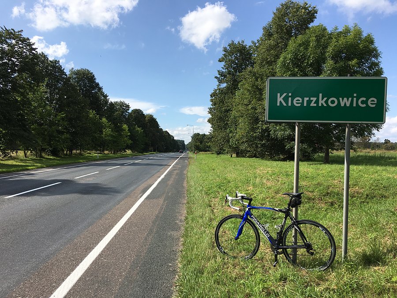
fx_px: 333
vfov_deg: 48.2
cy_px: 149
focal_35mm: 29
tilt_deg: -0.4
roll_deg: -1.5
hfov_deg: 61.7
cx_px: 198
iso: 25
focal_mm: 4.15
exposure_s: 1/1923
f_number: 2.2
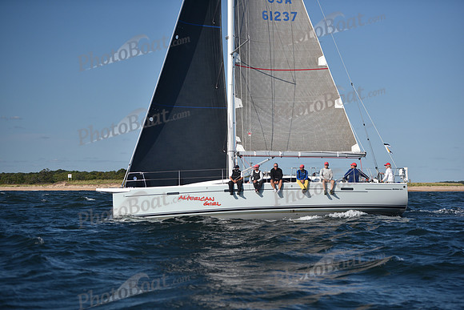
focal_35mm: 85
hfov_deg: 23.9
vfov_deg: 16.1
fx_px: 1096
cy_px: 155
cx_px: 232
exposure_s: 1/3200
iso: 250
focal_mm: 85
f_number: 2.8
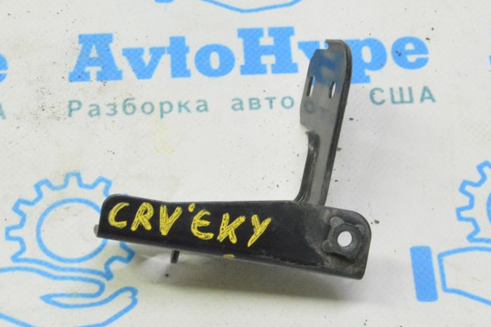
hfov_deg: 20.2
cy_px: 182
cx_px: 216
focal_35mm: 101
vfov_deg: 13.5
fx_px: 1377
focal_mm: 40
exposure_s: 1/20
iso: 6400
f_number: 20
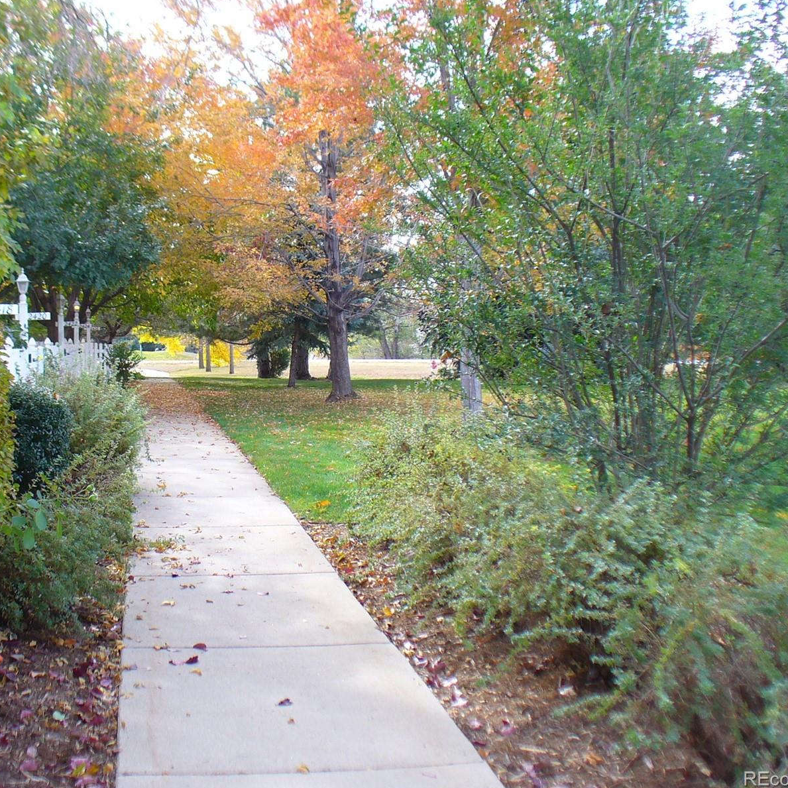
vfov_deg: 38.3
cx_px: 321
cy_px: 395
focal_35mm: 44
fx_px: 1133
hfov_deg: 38.2
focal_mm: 6.1
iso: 80
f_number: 2.8
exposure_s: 1/125
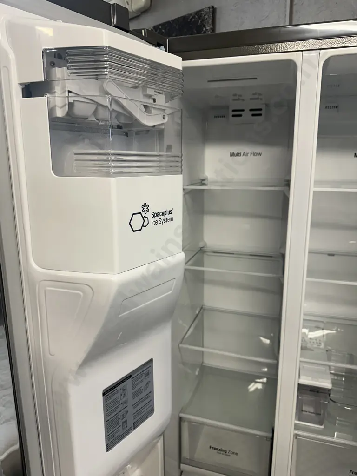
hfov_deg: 56.8
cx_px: 178
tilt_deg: -12.5
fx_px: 330
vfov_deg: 71.6
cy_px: 238
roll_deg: +1.6
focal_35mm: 24
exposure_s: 1/100
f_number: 1.78
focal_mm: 6.86
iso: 125
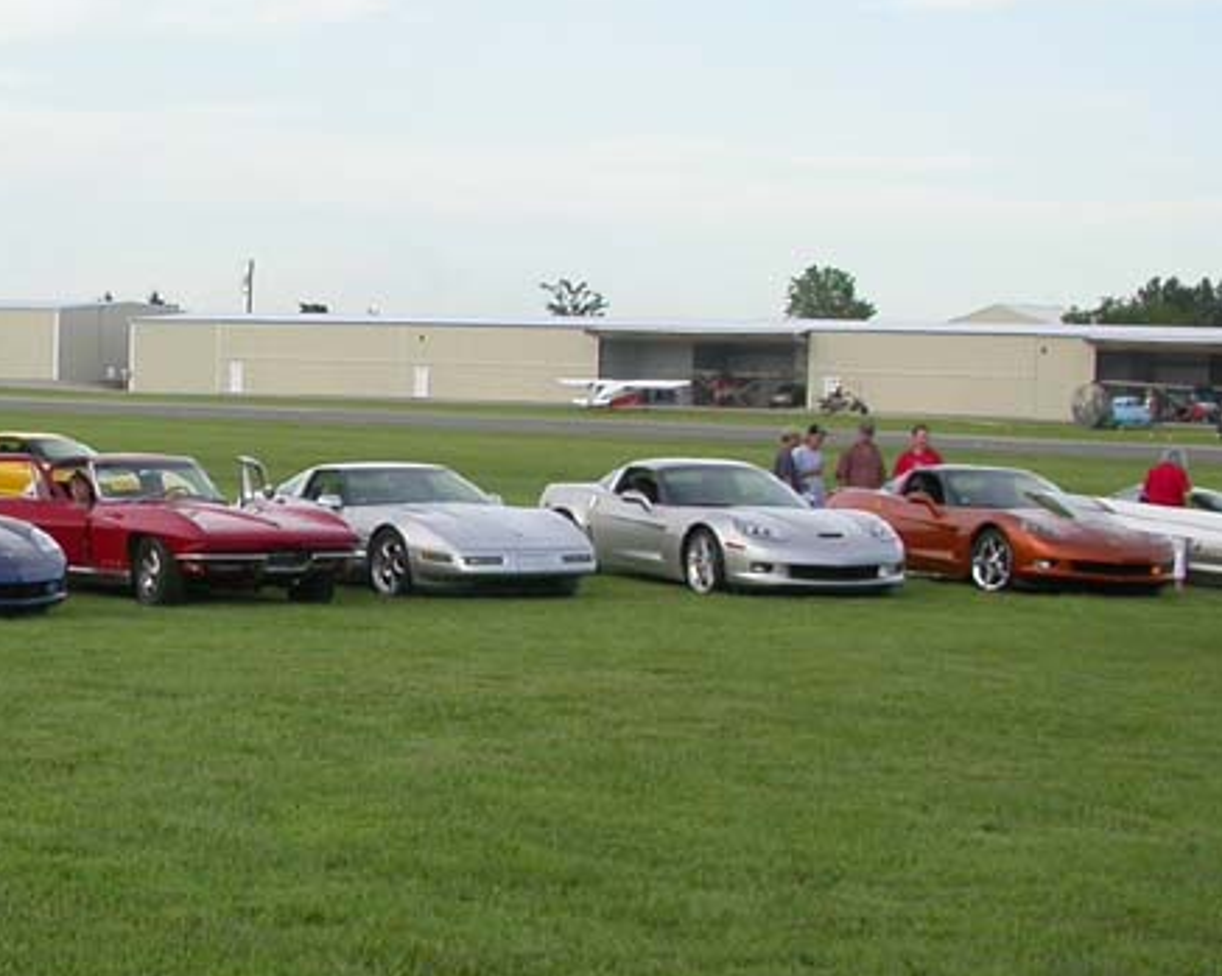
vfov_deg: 17.6
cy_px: 649
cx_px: 76
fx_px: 3144
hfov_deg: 21.4
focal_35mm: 87
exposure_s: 1/496
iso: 100
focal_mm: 7.85
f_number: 2.6
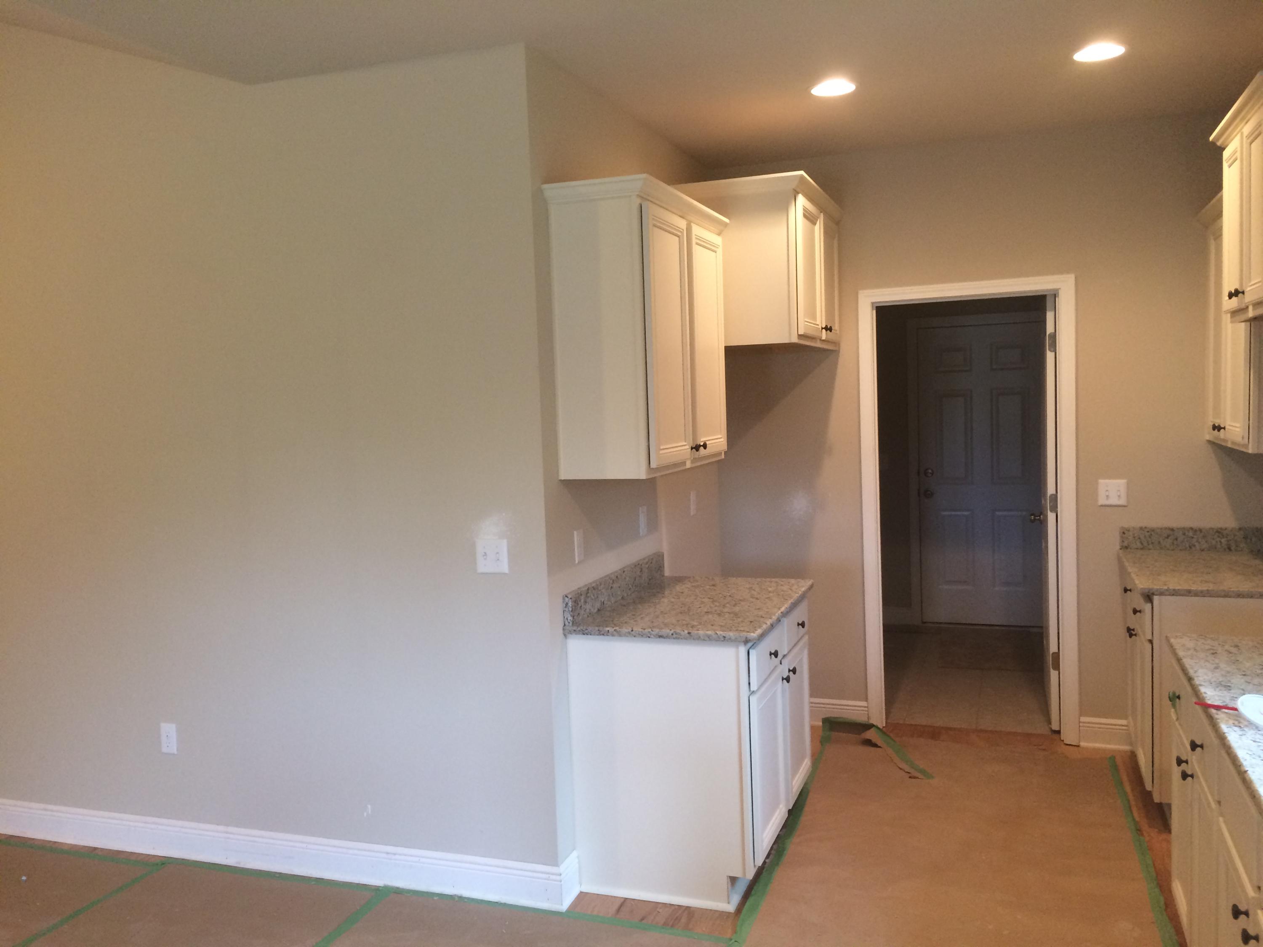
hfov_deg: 61.7
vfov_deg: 48.2
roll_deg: +1.9
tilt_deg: -4.6
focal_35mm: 29
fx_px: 1058
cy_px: 474
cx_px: 632
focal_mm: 4.15
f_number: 2.2
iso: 125
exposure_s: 1/30
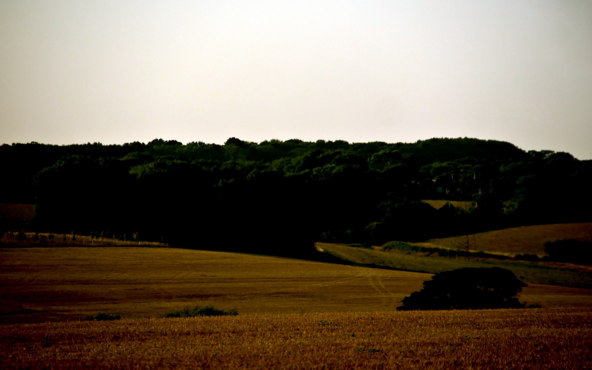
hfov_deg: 6.6
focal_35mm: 319
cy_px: 156
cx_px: 296
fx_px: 5147
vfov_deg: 4.1
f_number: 5.8
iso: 200
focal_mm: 150
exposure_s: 1/400
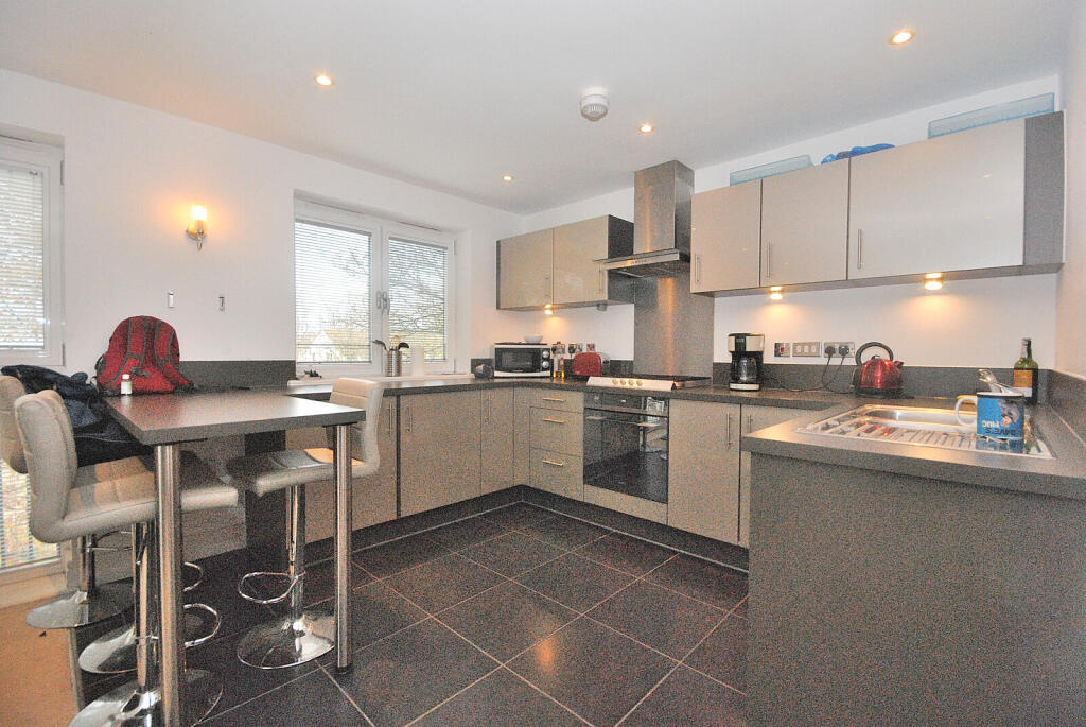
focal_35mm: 15
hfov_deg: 100.3
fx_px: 453
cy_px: 364
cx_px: 543
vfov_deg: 77.5
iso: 1600
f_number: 7.1
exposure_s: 1/60
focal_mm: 10
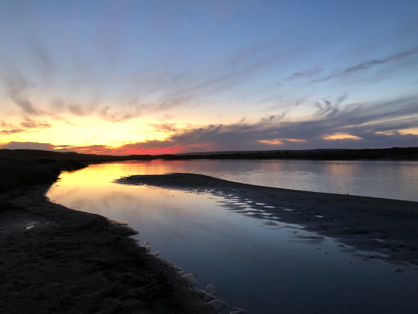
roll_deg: +0.8
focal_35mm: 28
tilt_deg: -0.5
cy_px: 157
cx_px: 209
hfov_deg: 63.4
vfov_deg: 49.7
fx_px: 338
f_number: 1.8
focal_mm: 3.99
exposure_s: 1/15
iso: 40
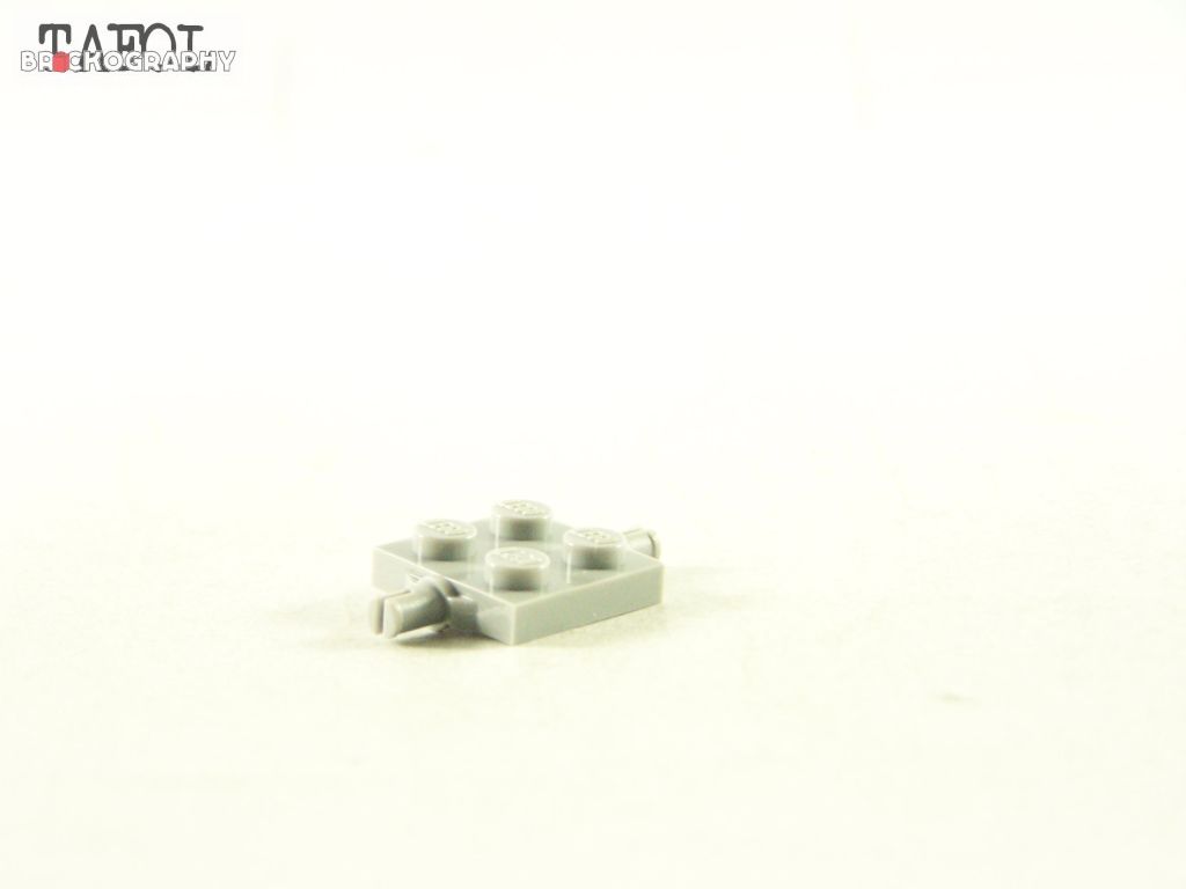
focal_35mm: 117
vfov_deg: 12.7
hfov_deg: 16.8
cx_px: 593
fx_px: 4009
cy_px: 444
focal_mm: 19.4
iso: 400
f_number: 3.2
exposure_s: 1/60
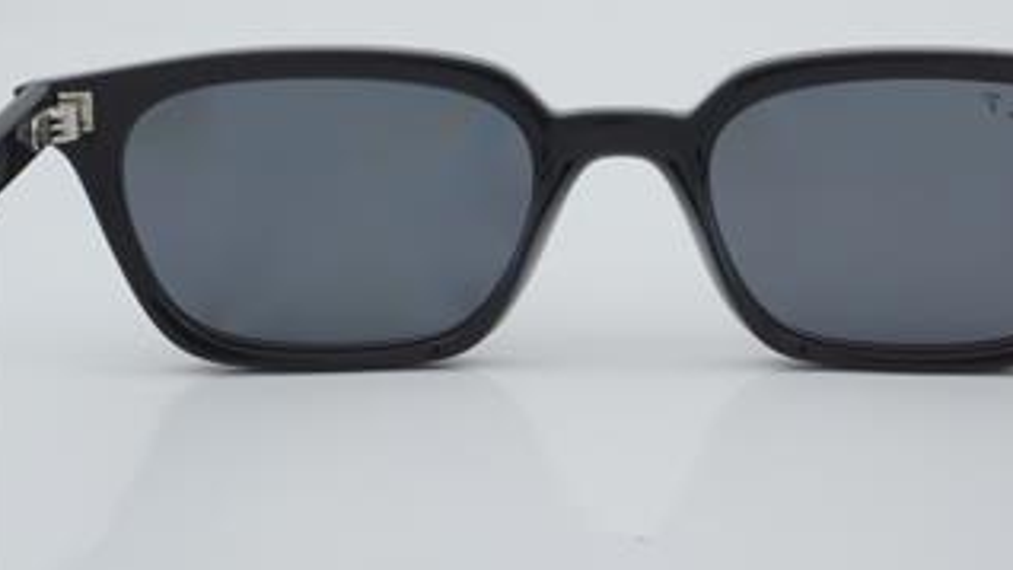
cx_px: 618
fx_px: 2919
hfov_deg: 19.7
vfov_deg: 11.1
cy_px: 191
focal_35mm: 109
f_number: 29
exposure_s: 1/4
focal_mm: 55
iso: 100
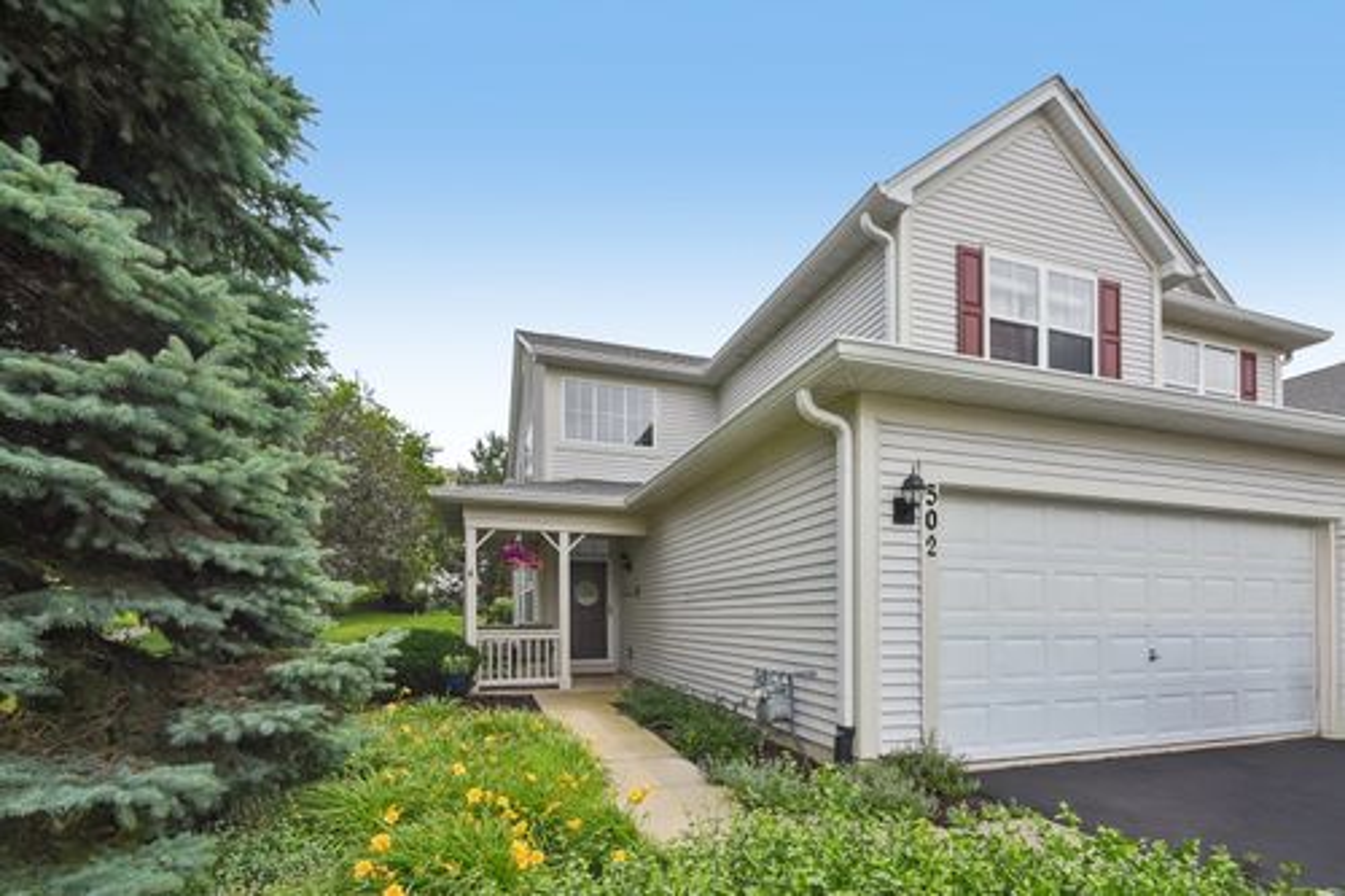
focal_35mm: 17
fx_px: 644
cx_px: 672
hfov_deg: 92.5
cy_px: 448
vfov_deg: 69.6
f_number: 8
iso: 400
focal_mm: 11.5
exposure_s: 1/640
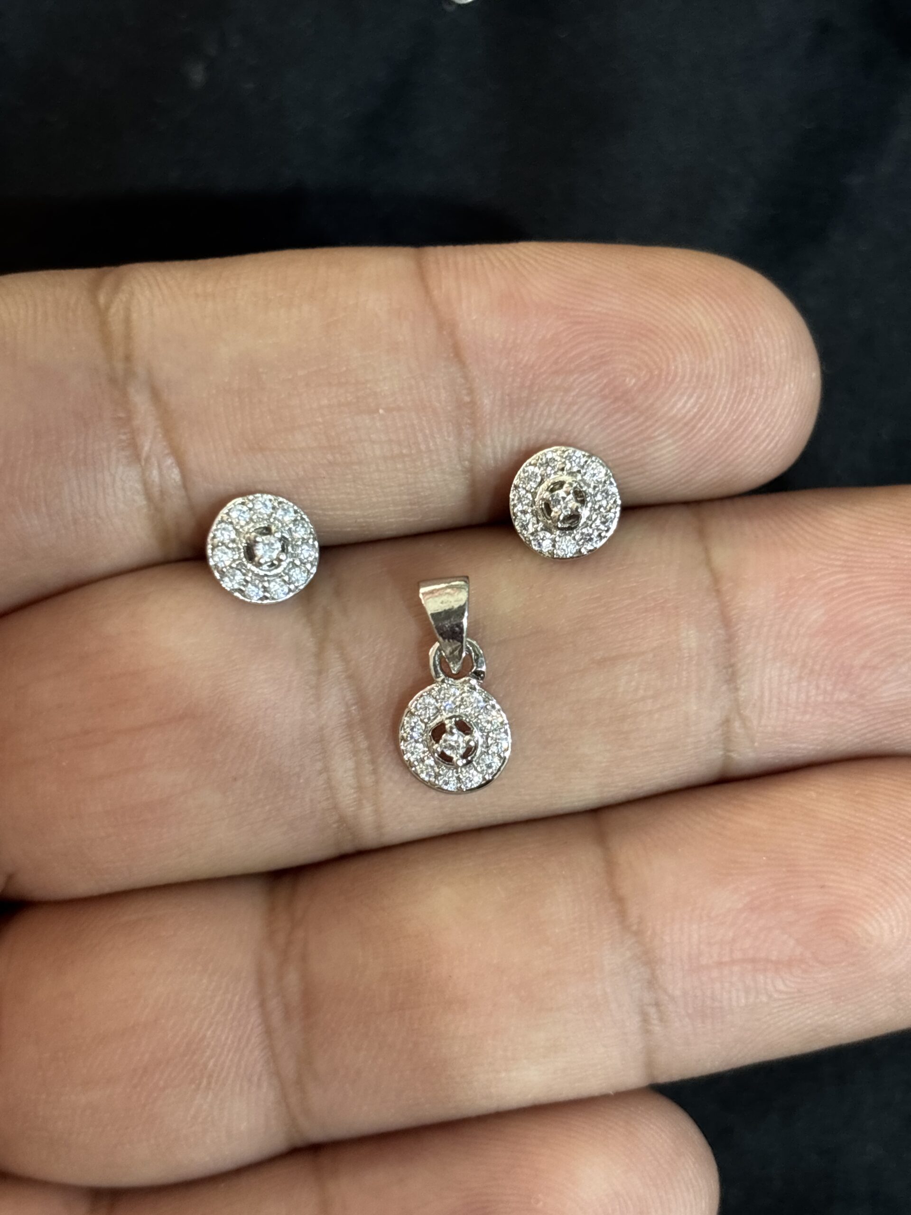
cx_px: 456
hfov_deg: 28.0
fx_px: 1825
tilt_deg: -82.0
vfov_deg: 36.8
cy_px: 608
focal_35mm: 52
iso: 200
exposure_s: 1/33
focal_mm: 5.96
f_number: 1.6
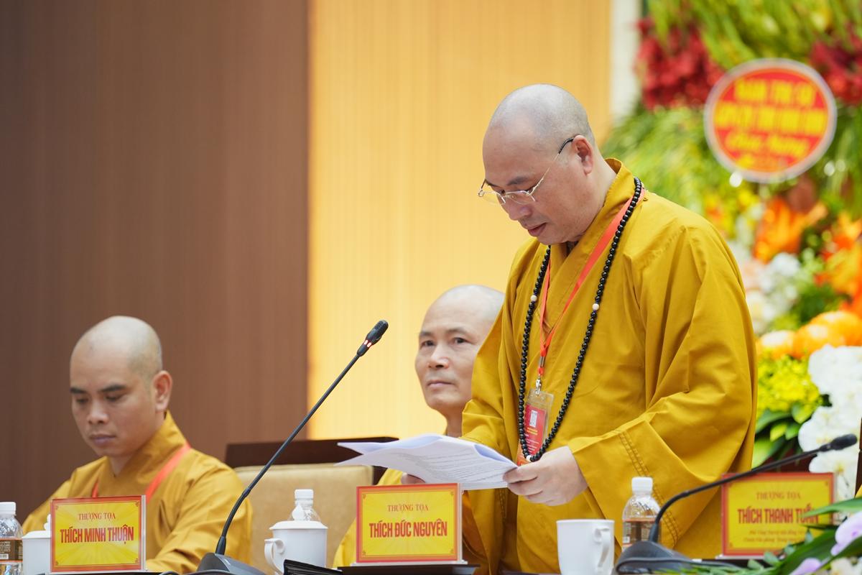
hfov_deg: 8.3
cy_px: 288
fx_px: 5914
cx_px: 431
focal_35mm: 247
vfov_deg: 5.6
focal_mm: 165
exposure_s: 1/125
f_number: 2.8
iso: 1600
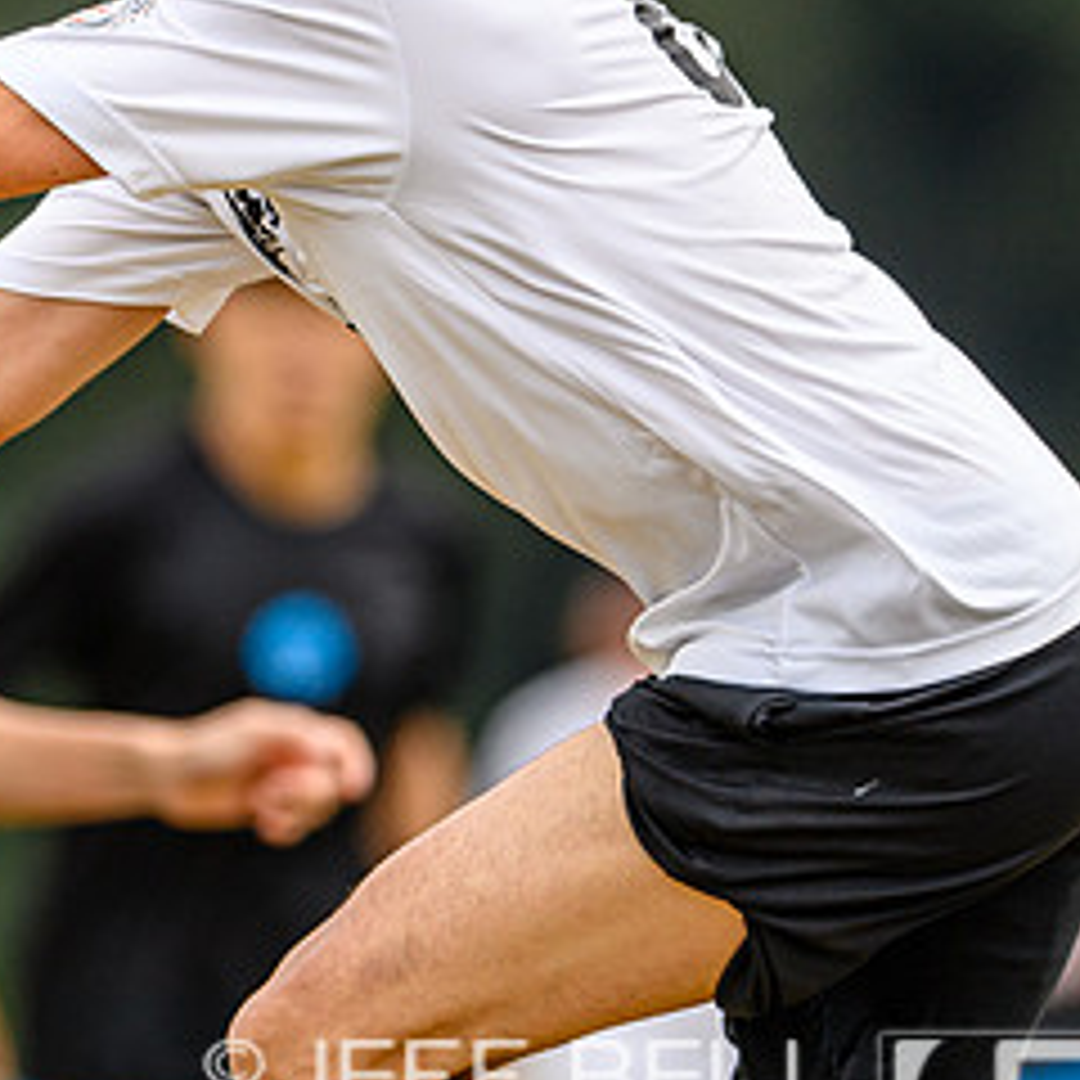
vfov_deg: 1.3
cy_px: 695
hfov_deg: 1.3
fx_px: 47405
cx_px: 209
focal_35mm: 1343
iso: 110
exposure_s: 1/1250
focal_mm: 400
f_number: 3.2
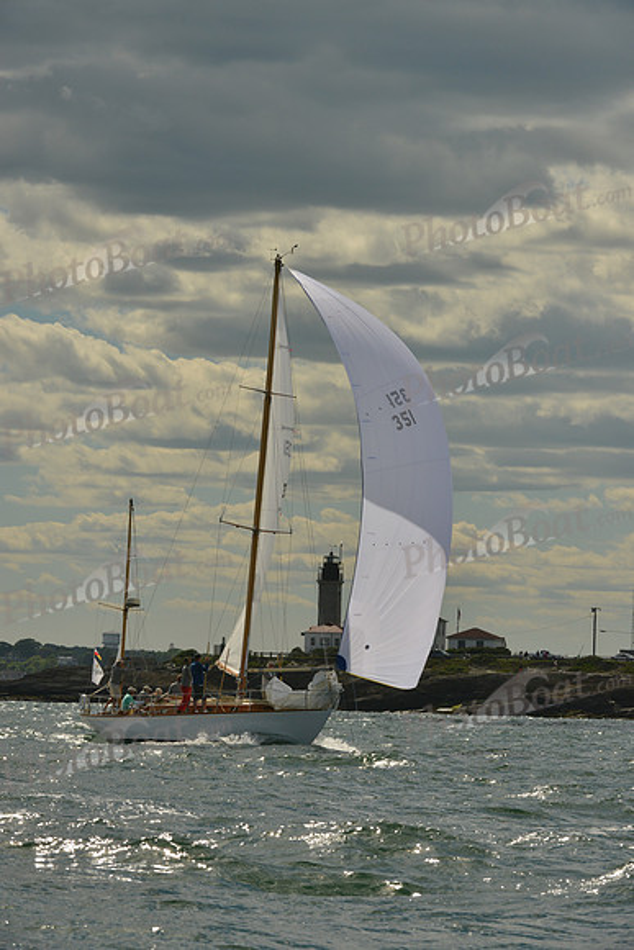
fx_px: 5280
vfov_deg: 10.3
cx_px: 317
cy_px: 475
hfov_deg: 6.9
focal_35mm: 200
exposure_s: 1/1250
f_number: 11
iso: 400
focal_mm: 200
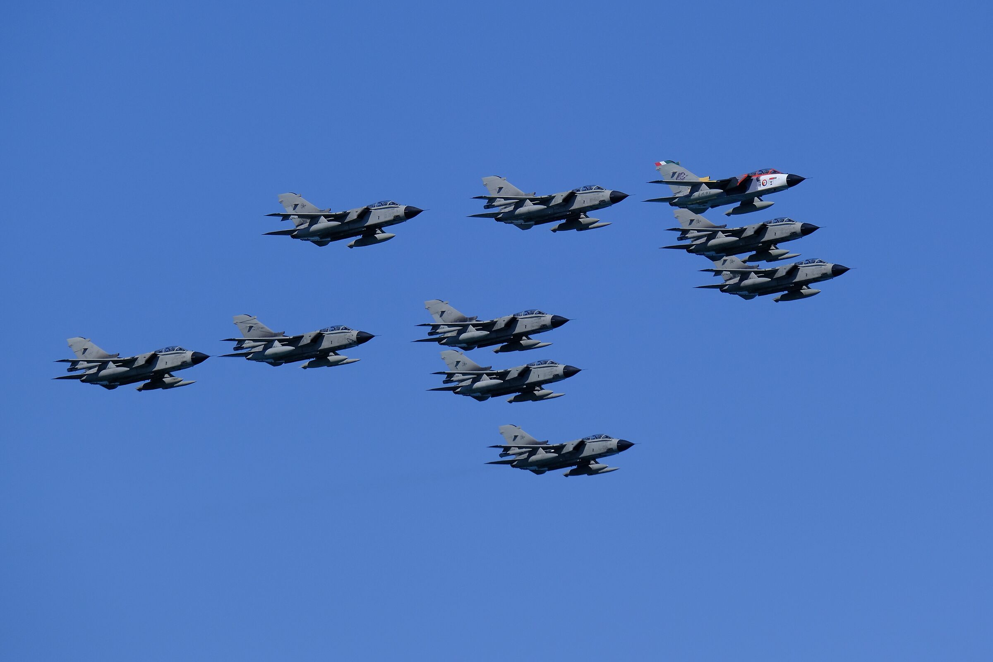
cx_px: 496
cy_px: 331
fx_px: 7144
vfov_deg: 5.3
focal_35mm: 259
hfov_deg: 8.0
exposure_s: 1/2000
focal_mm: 172.4
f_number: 7.1
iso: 400
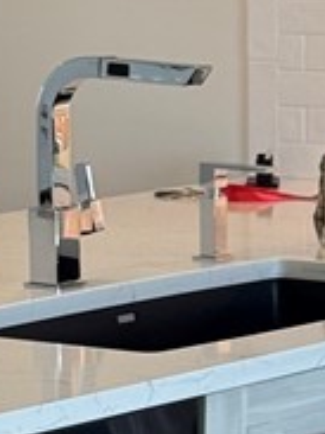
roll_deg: +0.9
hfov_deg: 5.5
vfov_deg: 7.4
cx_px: 382
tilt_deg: -8.0
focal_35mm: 269
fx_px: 3371
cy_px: 244
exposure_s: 1/131
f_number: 1.78
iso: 64
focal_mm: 6.76
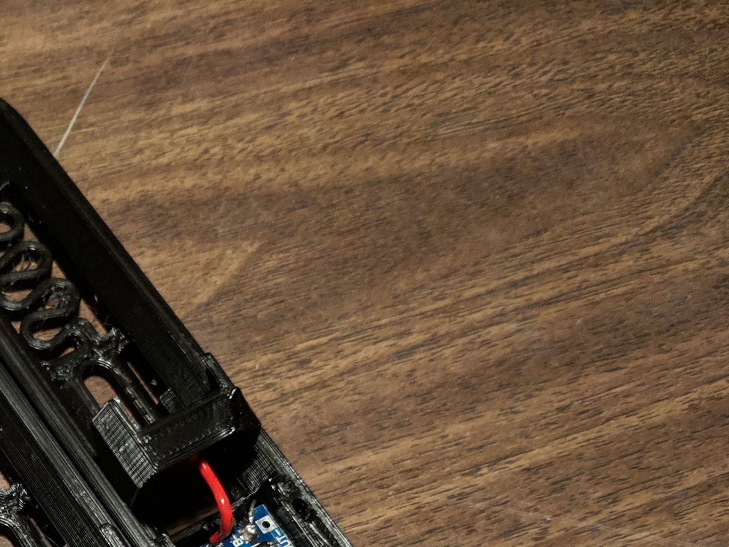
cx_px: -72
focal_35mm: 68
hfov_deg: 26.3
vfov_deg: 19.8
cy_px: 714
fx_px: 1432
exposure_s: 1/40
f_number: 2
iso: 539
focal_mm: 4.67
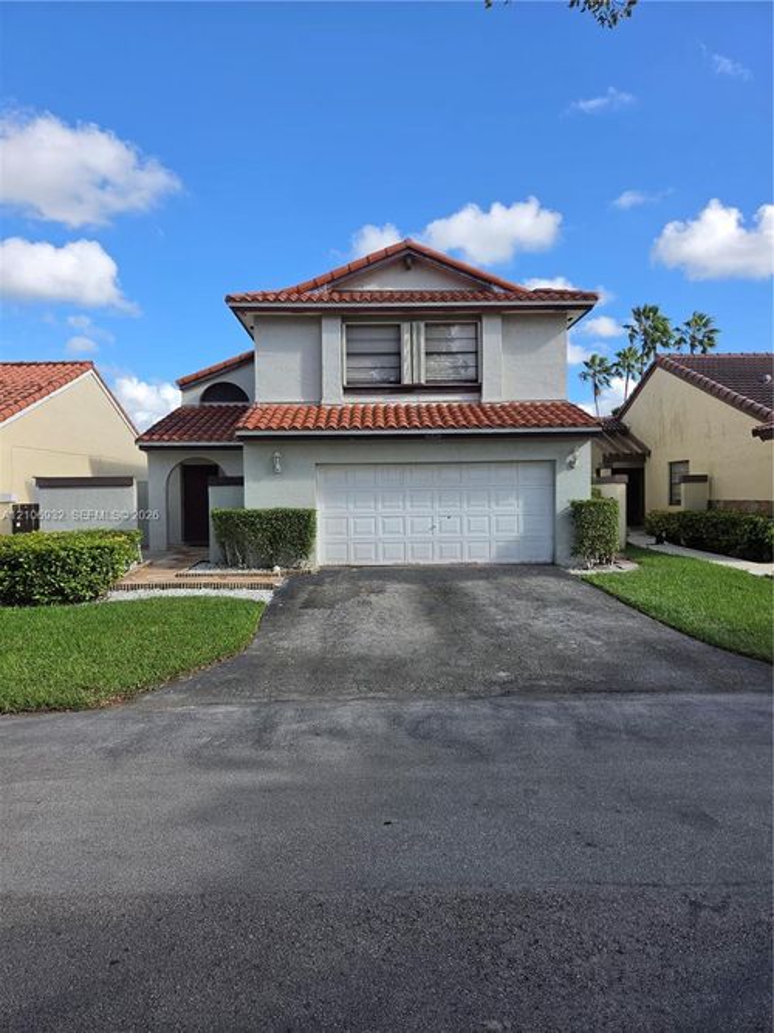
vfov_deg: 73.9
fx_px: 686
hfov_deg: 58.9
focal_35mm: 23
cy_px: 516
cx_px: 387
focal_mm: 5.4
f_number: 1.8
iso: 80
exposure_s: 1/3363
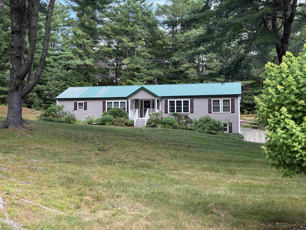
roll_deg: -0.4
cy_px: 115
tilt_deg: +3.4
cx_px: 153
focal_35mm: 48
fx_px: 424
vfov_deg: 30.3
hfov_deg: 39.7
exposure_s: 1/509
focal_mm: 6.76
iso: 80
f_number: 1.78
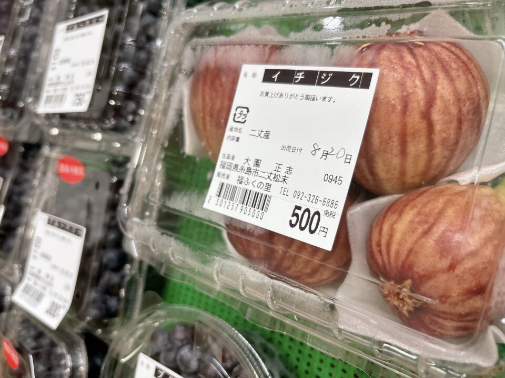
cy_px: 189
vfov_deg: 53.1
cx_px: 252
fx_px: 379
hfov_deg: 67.3
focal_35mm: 26
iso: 100
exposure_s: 1/120
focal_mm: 5.96
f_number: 1.6
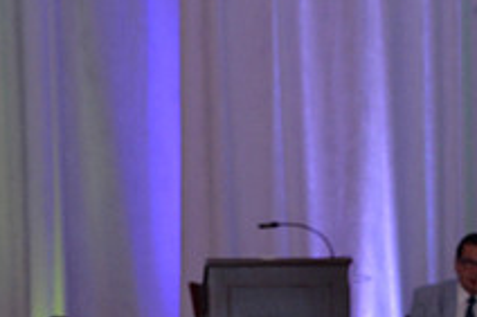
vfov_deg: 2.9
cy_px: 526
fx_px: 6342
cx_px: 354
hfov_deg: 4.3
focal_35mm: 479
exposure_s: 1/250
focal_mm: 175
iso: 2000
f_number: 6.3
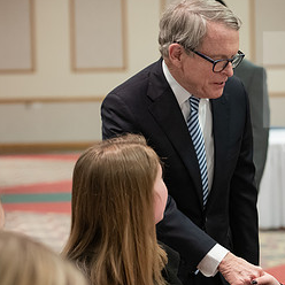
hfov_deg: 12.5
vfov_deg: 12.6
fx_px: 1295
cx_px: 229
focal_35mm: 139
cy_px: 171
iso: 3200
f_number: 3.2
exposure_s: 1/200
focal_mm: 70
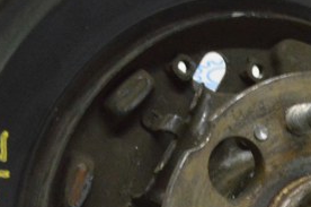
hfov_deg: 13.8
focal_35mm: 146
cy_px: 229
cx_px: 336
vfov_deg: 9.3
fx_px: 1259
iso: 6400
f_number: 20
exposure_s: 1/15
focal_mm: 42
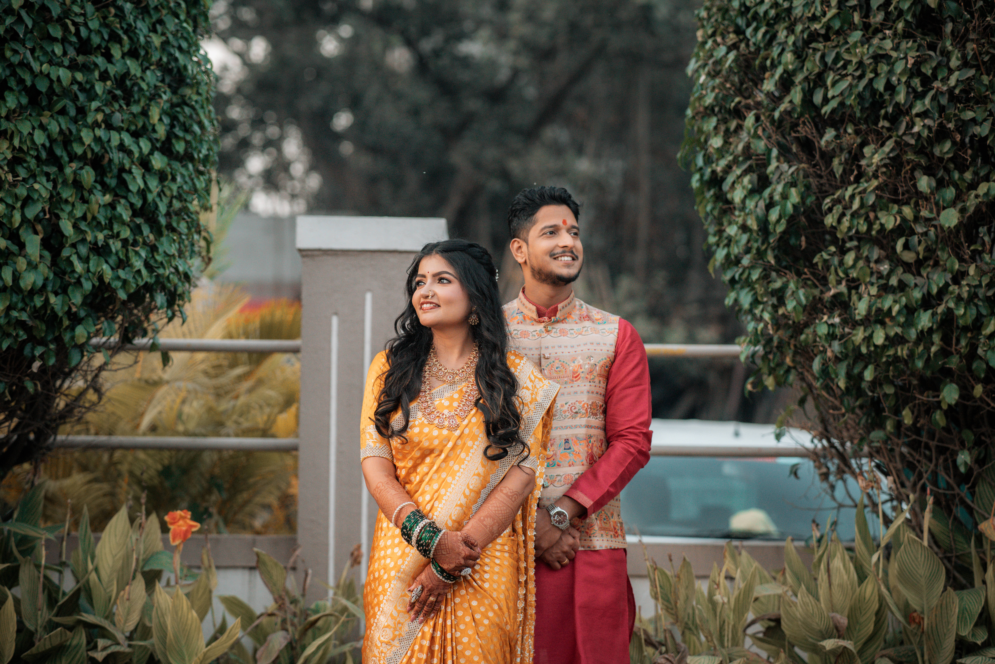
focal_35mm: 85
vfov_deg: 16.1
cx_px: 498
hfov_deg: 23.9
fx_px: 2349
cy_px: 332
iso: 1250
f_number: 2.2
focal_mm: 85
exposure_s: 1/640
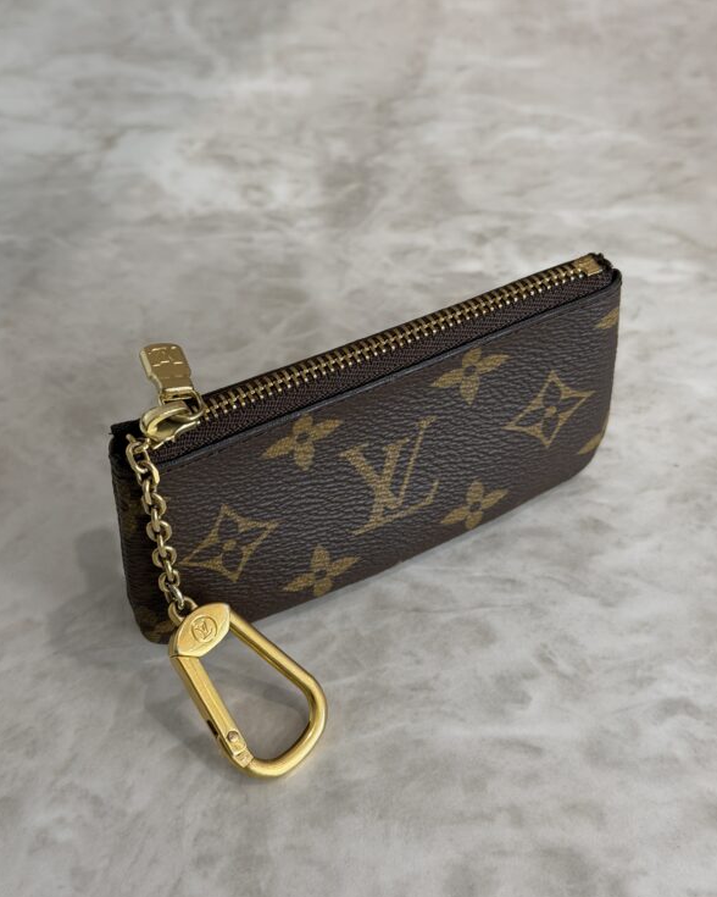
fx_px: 1353
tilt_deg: -47.2
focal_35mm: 51
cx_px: 360
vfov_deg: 36.7
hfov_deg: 29.7
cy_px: 445
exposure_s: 1/60
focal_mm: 6.76
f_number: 1.78
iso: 50
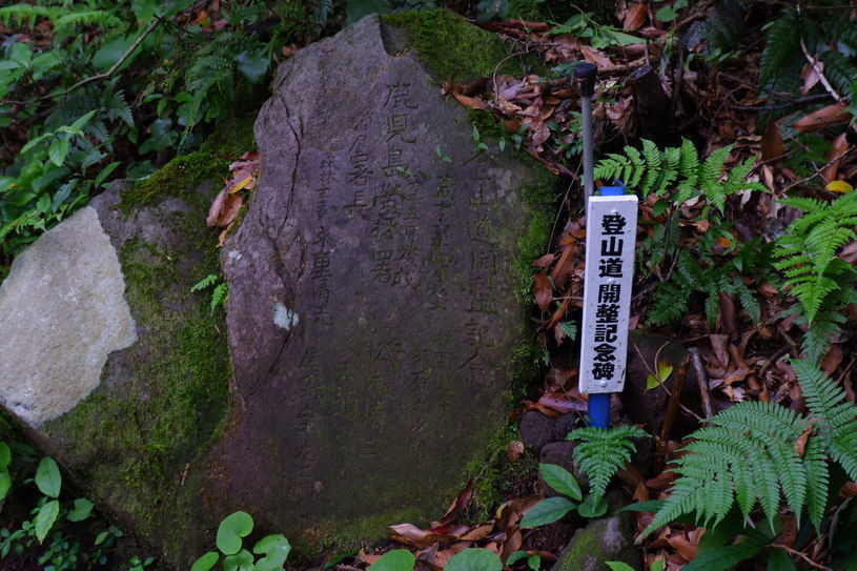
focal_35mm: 38
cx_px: 428
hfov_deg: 50.7
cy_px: 286
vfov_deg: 35.0
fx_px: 904
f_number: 4.4
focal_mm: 25.6
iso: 800
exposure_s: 1/100
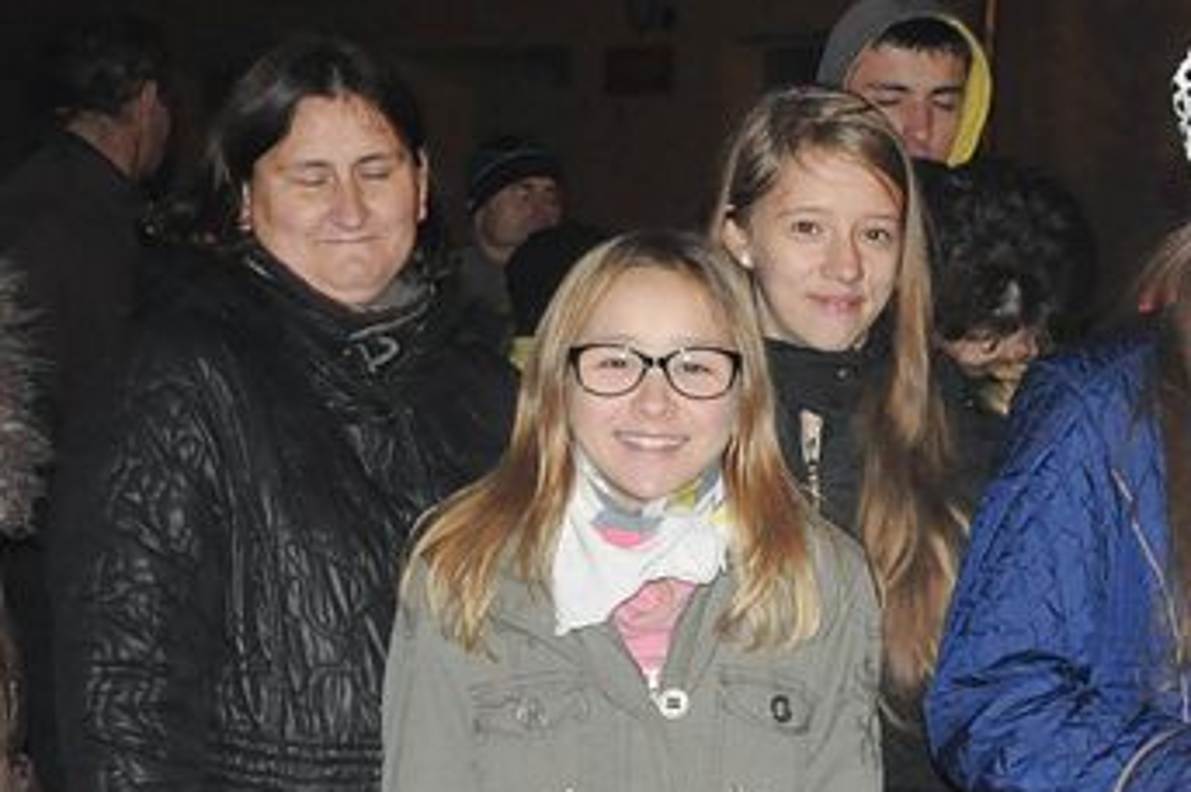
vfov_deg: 13.1
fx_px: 3437
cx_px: 837
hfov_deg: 19.6
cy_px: 672
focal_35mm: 104
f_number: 5
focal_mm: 28
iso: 2000
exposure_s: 1/60
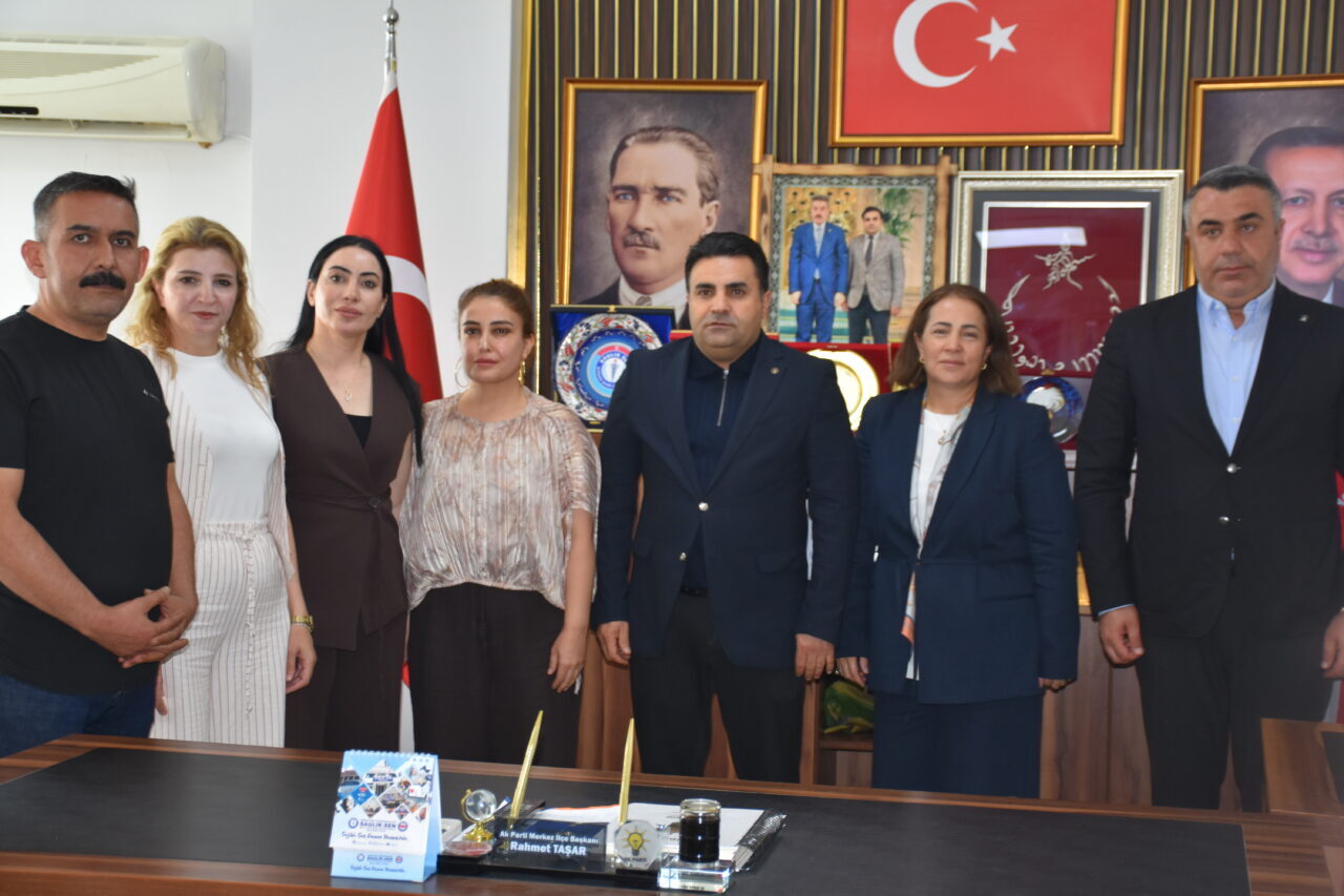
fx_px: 2352
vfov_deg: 21.6
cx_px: 672
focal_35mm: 63
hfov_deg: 31.9
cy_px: 448
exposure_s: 1/60
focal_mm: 42
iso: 500
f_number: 4.5
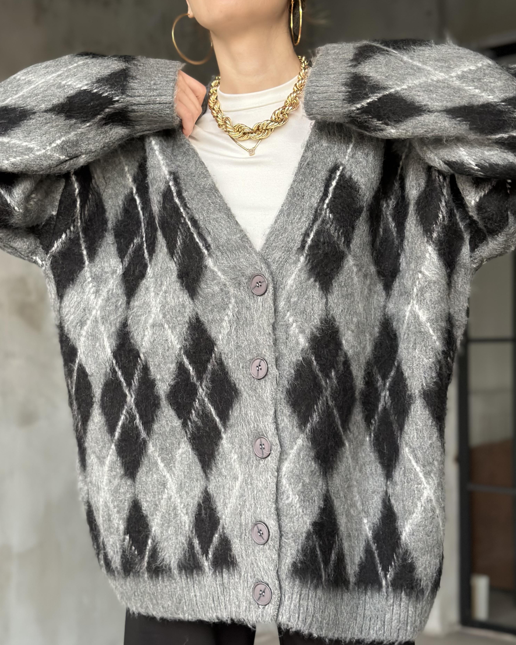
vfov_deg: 36.6
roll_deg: -0.4
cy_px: 338
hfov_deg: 29.7
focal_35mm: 51
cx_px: 260
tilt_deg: +1.3
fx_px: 974
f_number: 1.78
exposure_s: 1/60
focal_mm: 6.86
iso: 320
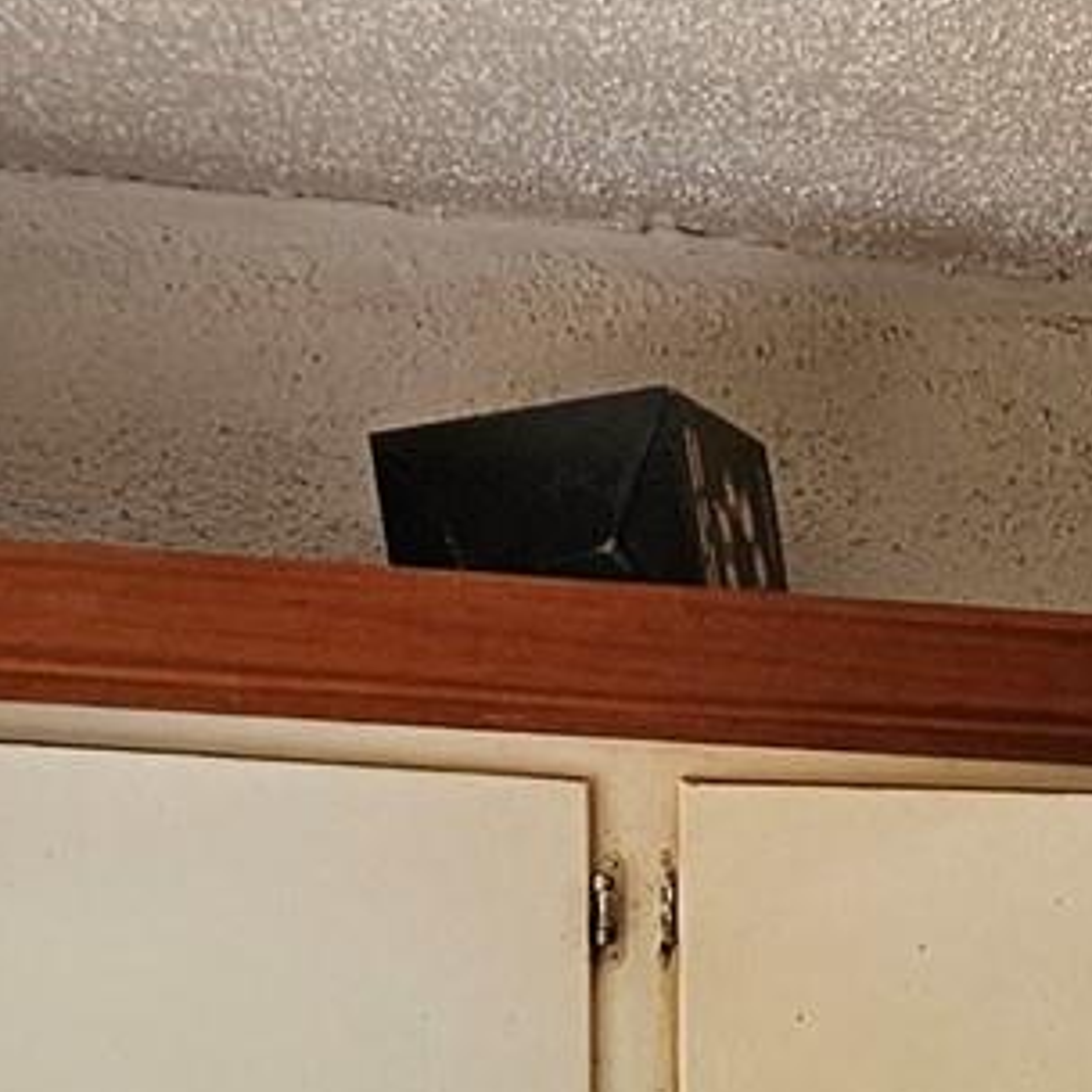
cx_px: 1336
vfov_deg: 11.8
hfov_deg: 12.4
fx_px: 4890
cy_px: 1922
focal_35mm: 137
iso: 250
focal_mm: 5.4
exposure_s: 1/120
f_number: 1.8
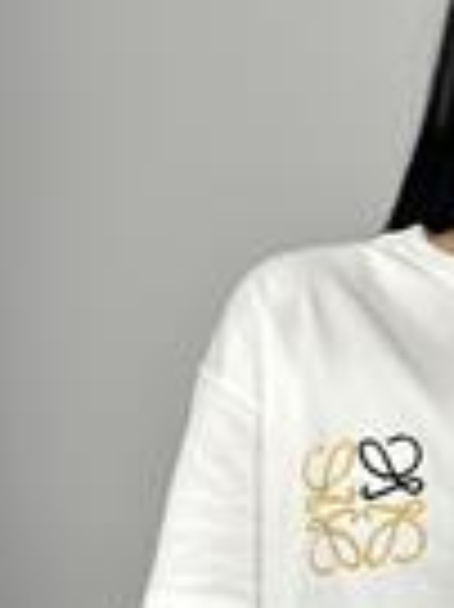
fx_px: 2575
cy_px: 624
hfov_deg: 9.9
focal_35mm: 147
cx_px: 548
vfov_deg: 13.2
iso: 80
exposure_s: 1/141
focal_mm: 6.86
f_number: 1.78
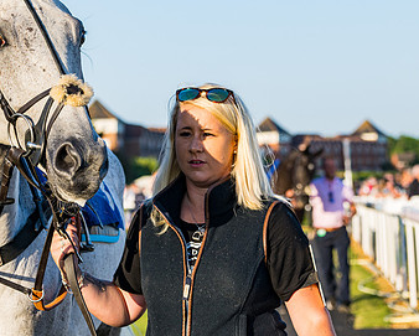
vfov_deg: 9.3
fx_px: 2073
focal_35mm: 167
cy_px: 201
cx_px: 122
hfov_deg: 11.5
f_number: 5
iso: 200
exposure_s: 1/800
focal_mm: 78
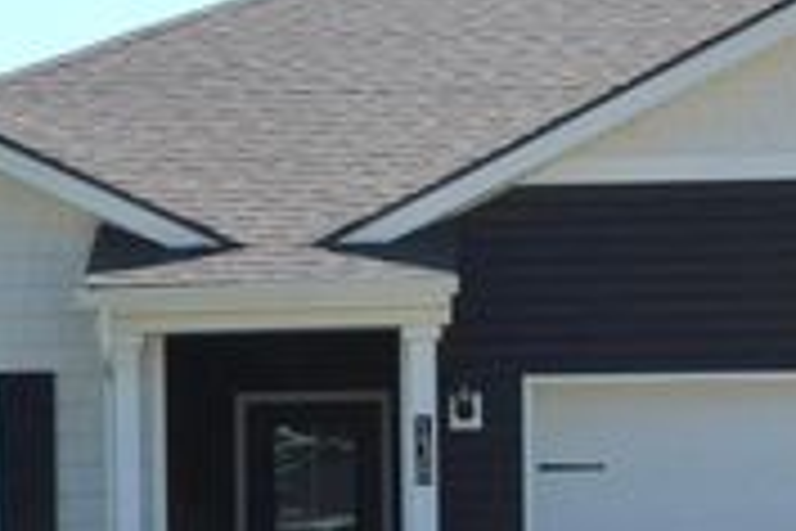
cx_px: 274
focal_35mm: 156
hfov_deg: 13.1
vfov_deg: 8.7
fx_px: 3449
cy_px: 709
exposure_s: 1/250
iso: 100
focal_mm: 18
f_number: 8
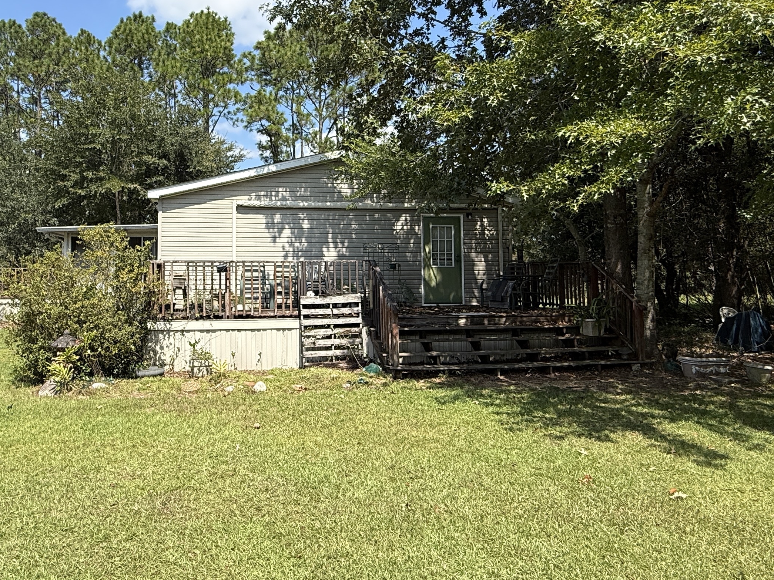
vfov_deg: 51.0
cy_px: 232
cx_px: 301
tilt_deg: +4.2
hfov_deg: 64.6
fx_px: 604
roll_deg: +0.5
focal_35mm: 27
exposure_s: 1/1235
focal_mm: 2.22
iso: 50
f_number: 2.2
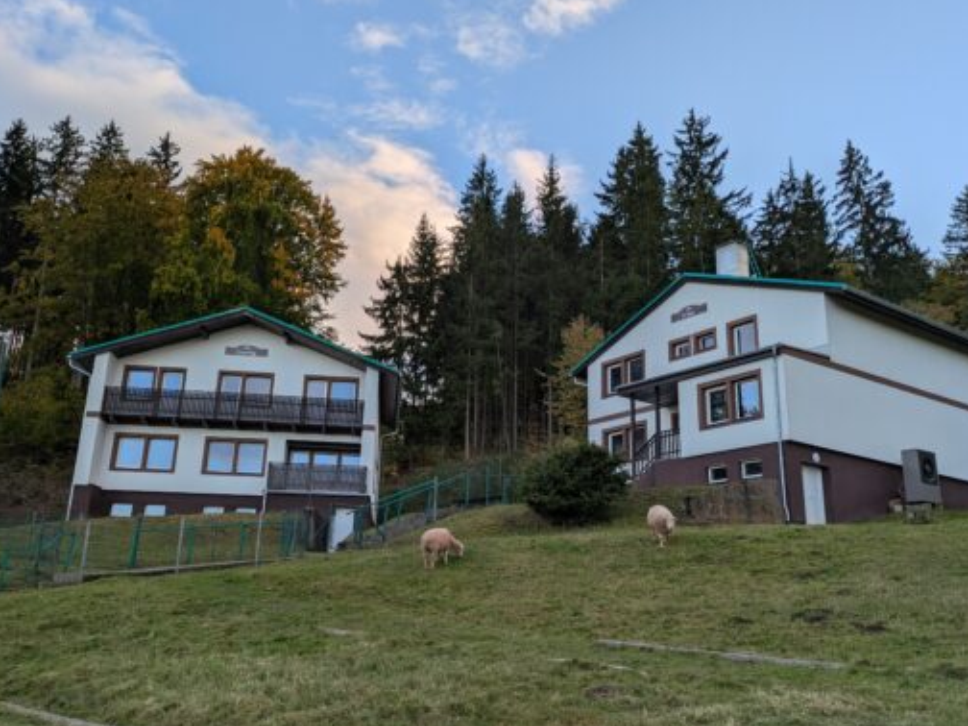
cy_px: 341
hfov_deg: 58.3
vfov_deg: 45.4
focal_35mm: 31
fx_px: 867
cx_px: 472
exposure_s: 1/718
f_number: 1.89
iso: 51
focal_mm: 5.43
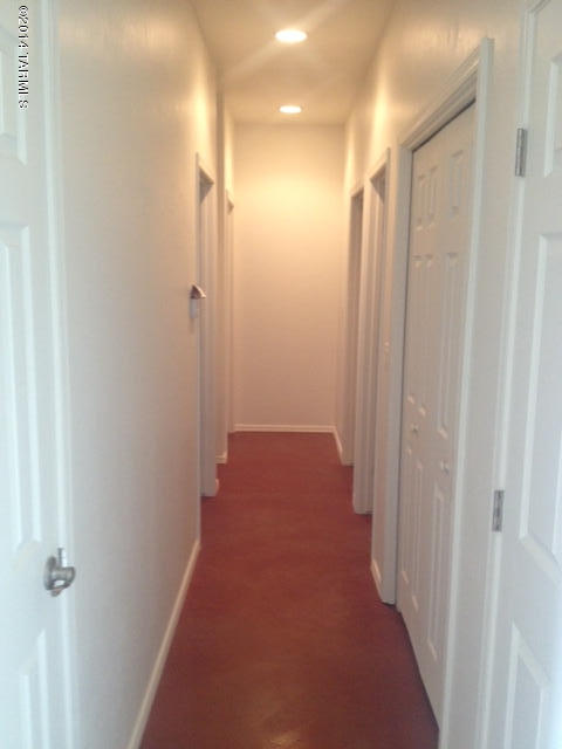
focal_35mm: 35
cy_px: 374
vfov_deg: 52.6
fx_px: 758
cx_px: 281
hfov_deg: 40.7
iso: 160
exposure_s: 1/20
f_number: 2.4
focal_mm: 4.28
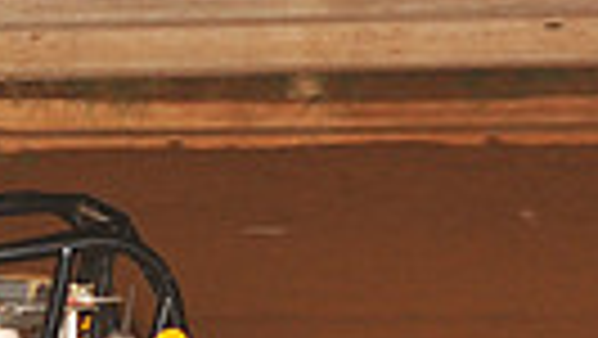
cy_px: 471
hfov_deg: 5.1
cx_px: -310
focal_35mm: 420
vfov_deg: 2.9
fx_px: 6664
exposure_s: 1/320
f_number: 6.3
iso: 1000
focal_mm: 92
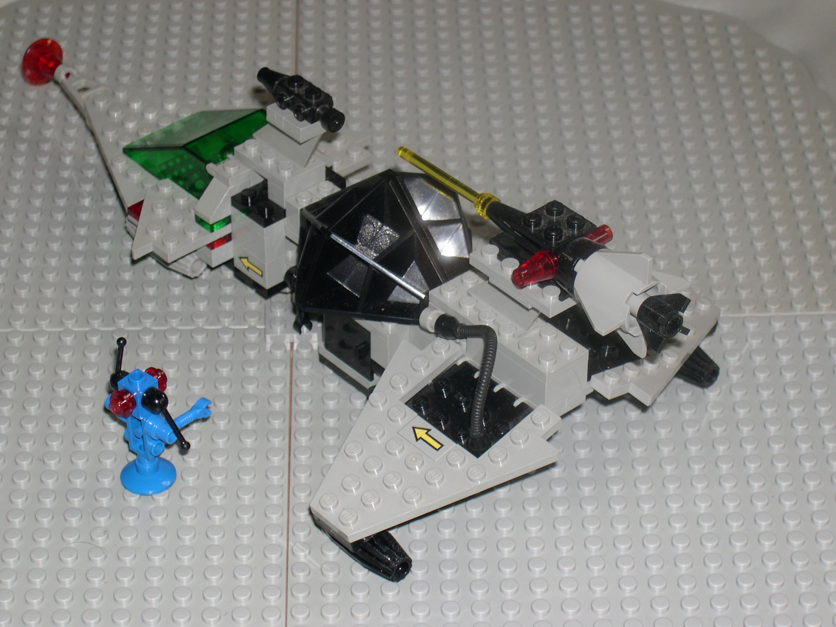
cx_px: 418
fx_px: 2753
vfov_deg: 13.0
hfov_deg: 17.3
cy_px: 314
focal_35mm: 114
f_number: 4.9
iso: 100
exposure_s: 1/60
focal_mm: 24
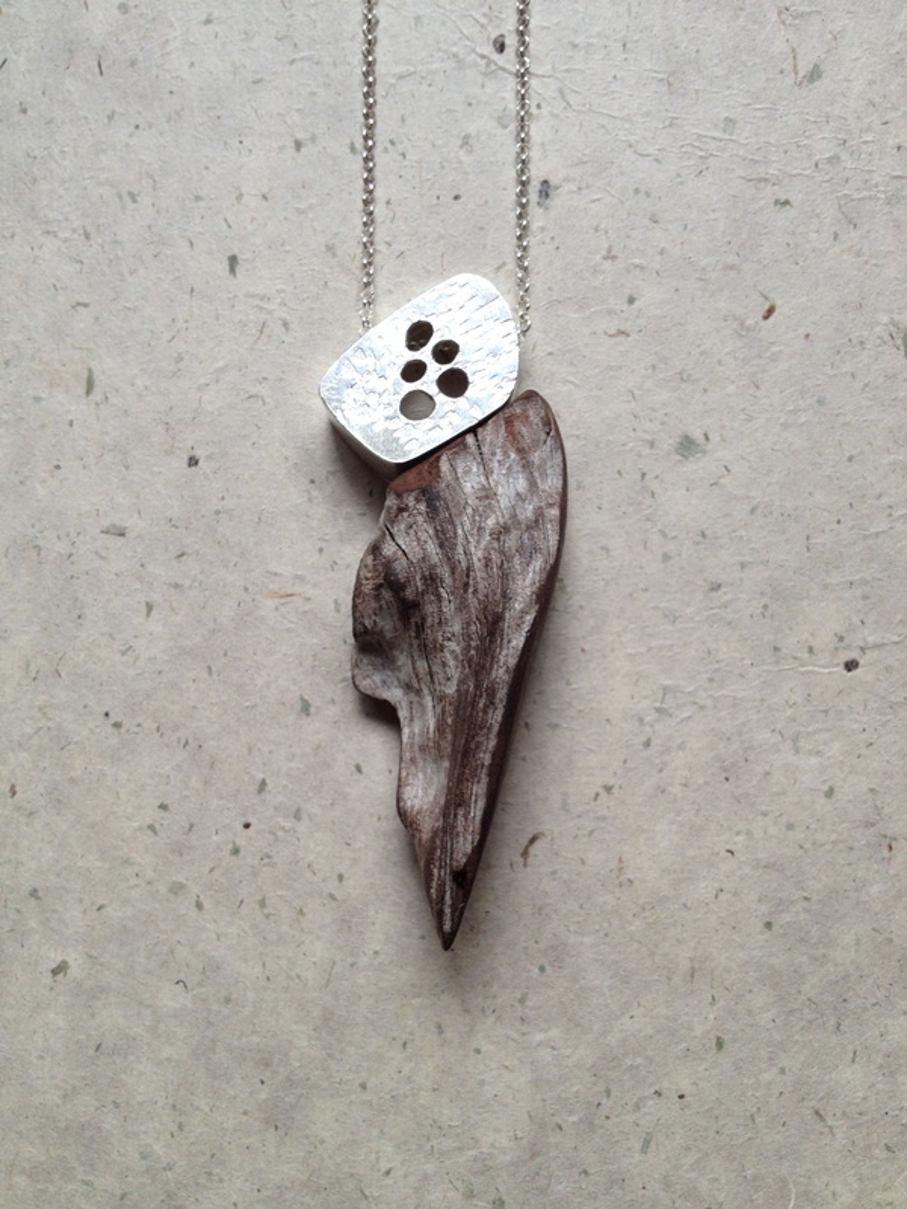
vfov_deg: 52.6
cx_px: 454
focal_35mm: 35
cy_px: 604
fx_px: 1223
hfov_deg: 40.7
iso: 80
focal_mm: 4.28
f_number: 2.4
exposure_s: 1/100
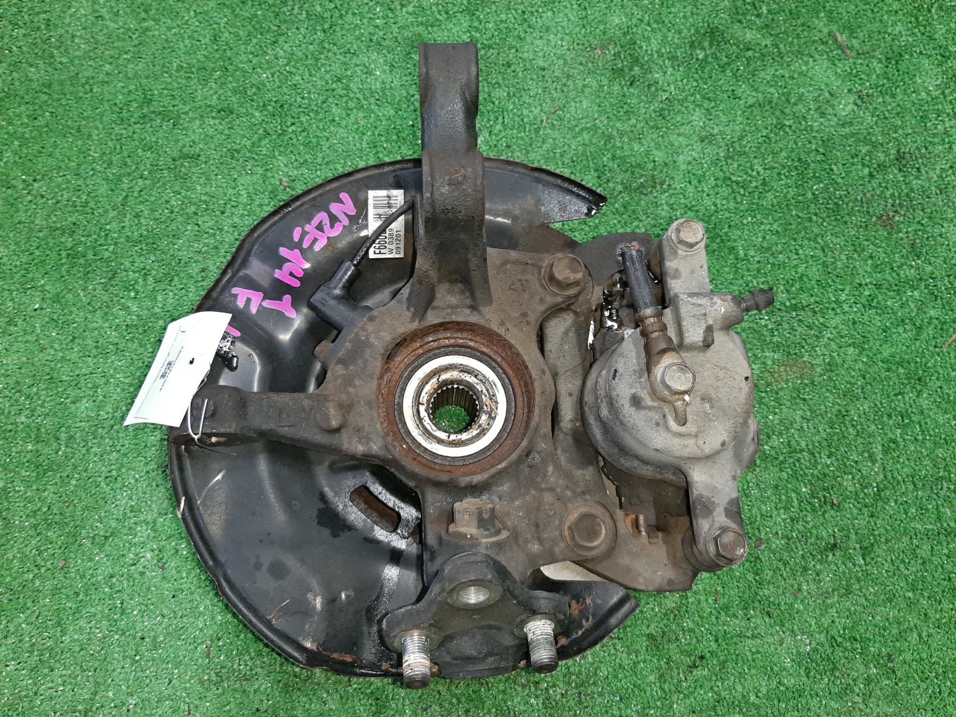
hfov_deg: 67.3
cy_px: 358
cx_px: 478
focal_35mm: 26
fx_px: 718
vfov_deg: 53.1
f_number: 1.7
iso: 216
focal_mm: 3.93
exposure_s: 1/33
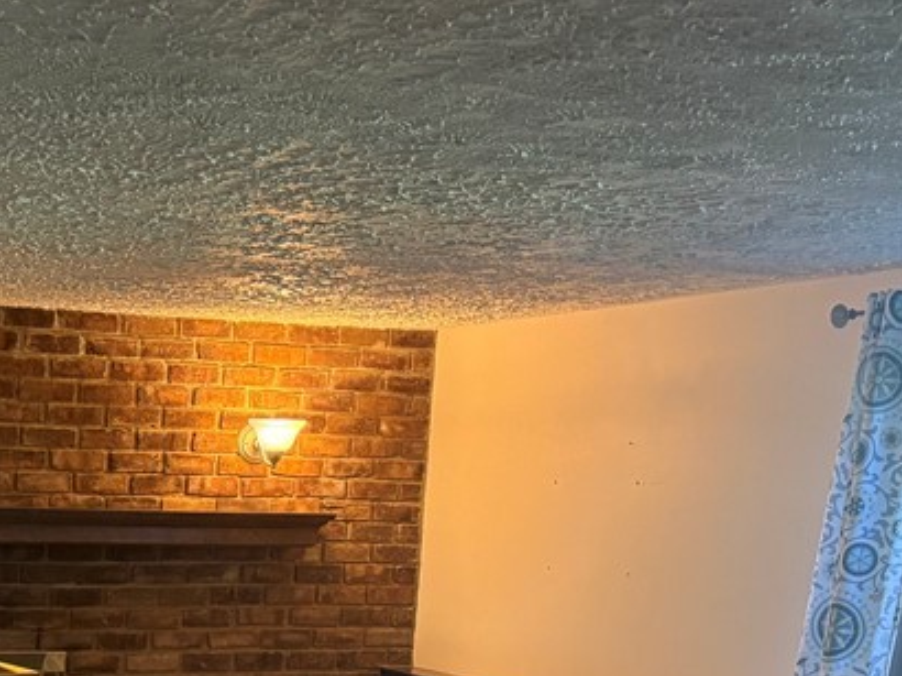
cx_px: 31
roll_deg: -1.3
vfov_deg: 23.0
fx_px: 1563
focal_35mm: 60
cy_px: 733
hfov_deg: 30.3
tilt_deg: -9.8
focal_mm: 6.76
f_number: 1.78
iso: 640
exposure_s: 1/60
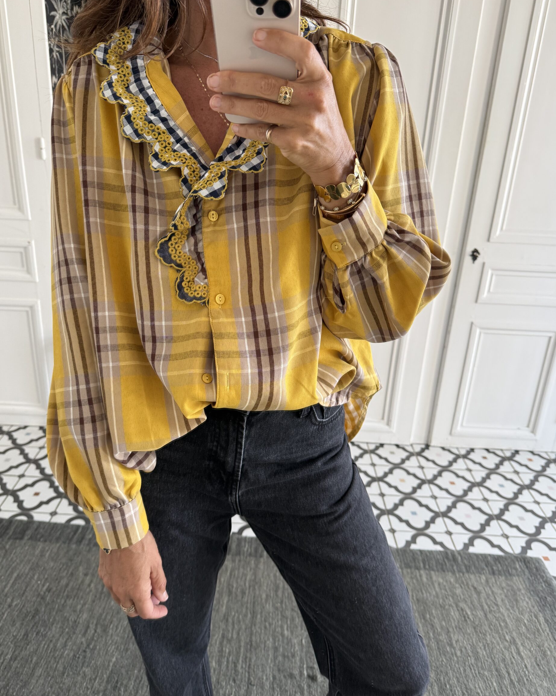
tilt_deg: -39.4
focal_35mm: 26
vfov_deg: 66.0
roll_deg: -2.9
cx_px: 270
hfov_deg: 54.9
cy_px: 334
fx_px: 535
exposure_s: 1/68
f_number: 1.78
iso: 200
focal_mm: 6.76
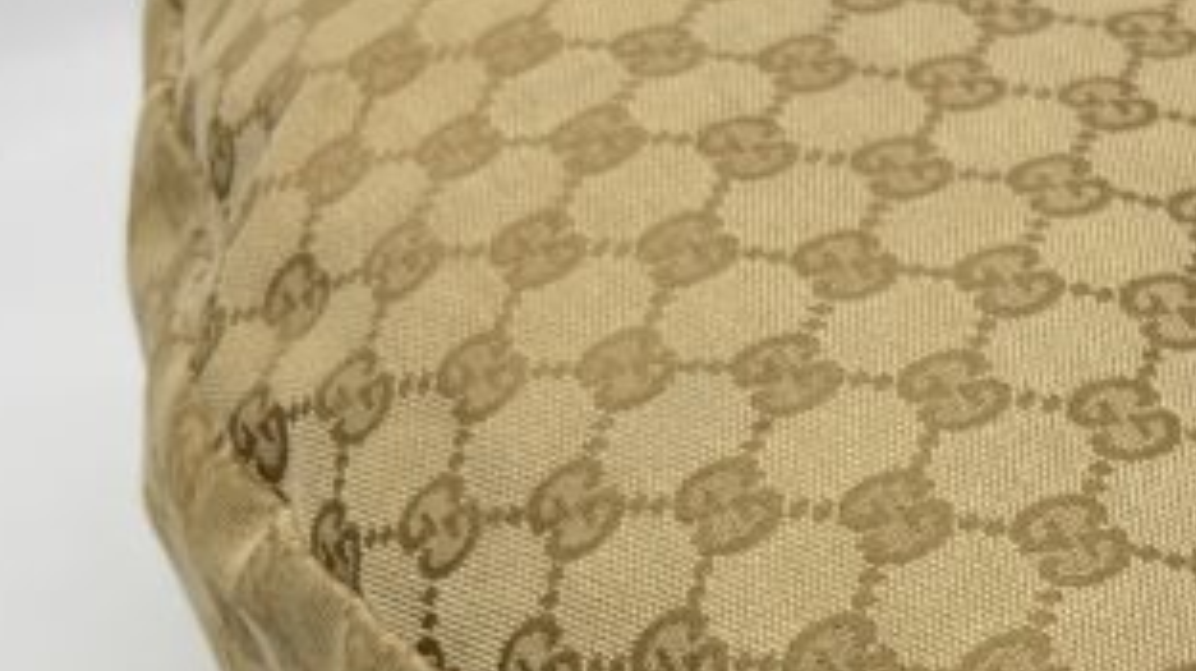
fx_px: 2947
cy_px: 897
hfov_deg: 21.9
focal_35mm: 93
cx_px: 1261
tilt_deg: -44.9
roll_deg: +11.0
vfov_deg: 12.5
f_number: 1.5
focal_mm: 5.7
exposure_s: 1/133
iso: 32
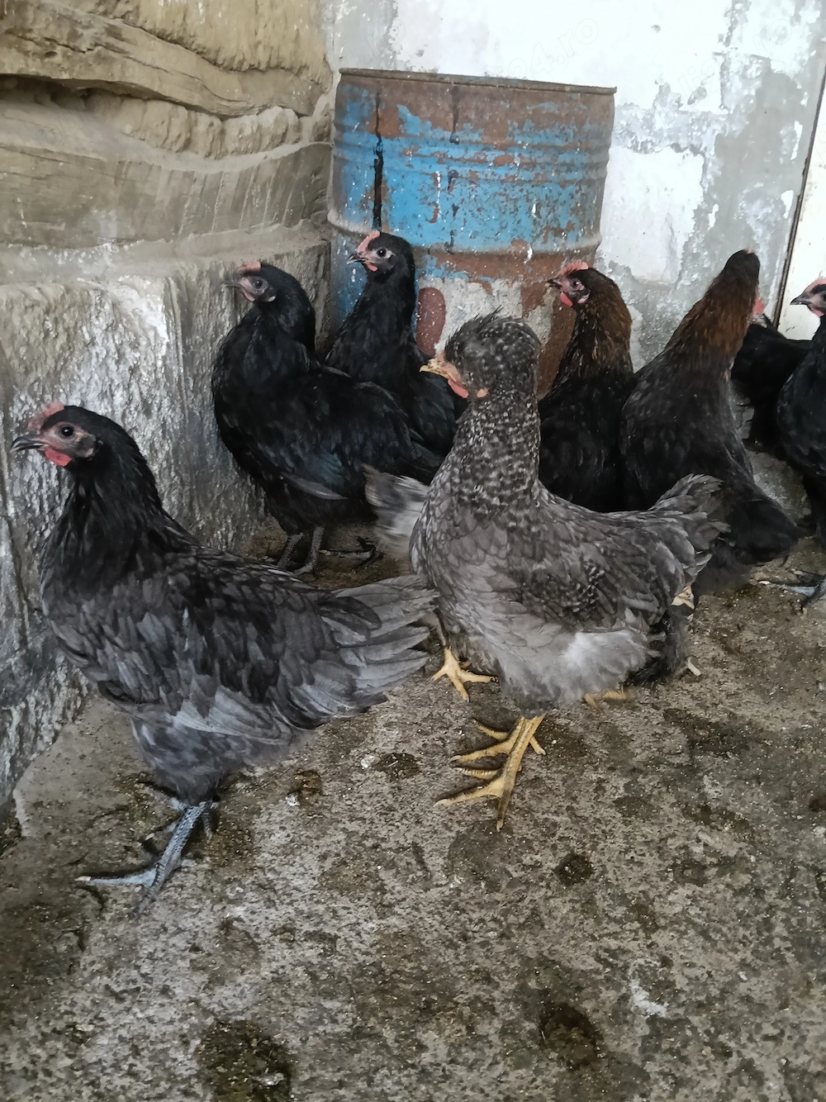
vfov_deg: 65.3
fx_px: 859
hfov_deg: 51.3
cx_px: 413
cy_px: 551
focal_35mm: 27
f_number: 1.8
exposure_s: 1/33.3
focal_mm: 3.98
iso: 1000
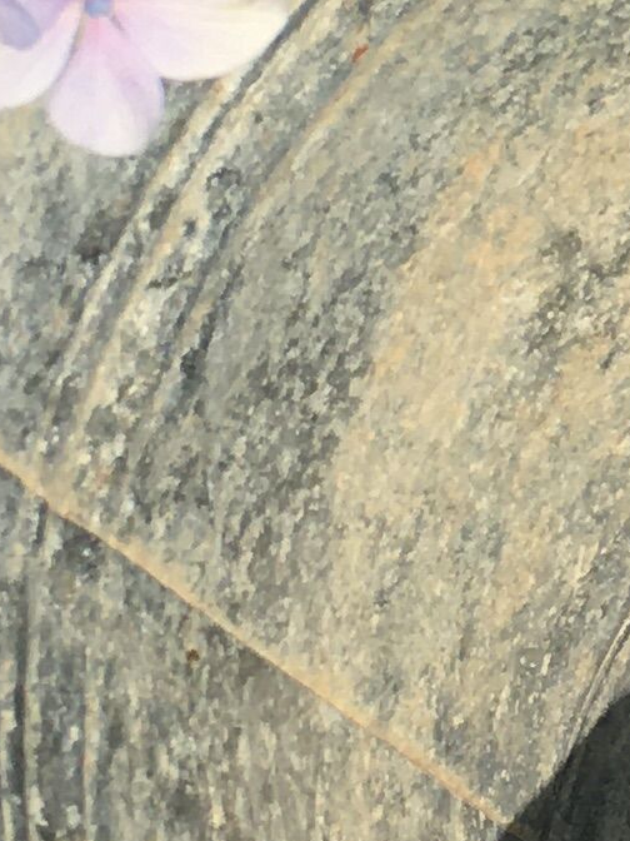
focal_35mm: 174
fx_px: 4222
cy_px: -1
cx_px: 1199
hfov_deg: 8.2
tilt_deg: -63.3
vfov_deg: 11.3
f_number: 2.2
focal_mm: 4.15
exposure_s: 1/1789
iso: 25
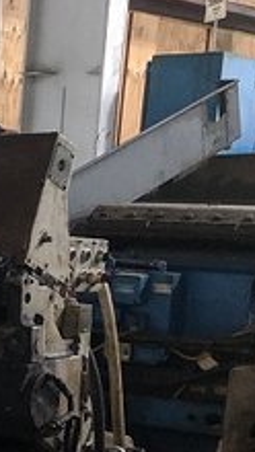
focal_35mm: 103
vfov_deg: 20.6
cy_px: 347
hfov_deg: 9.4
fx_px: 1236
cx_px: -491
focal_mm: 4.67
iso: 1174
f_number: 2
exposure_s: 1/24
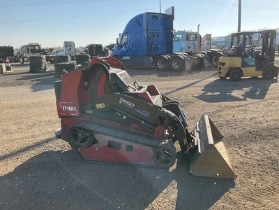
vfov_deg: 48.2
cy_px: 105
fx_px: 234
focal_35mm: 29
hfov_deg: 61.7
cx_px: 140
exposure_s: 1/792
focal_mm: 3
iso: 25
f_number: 1.8
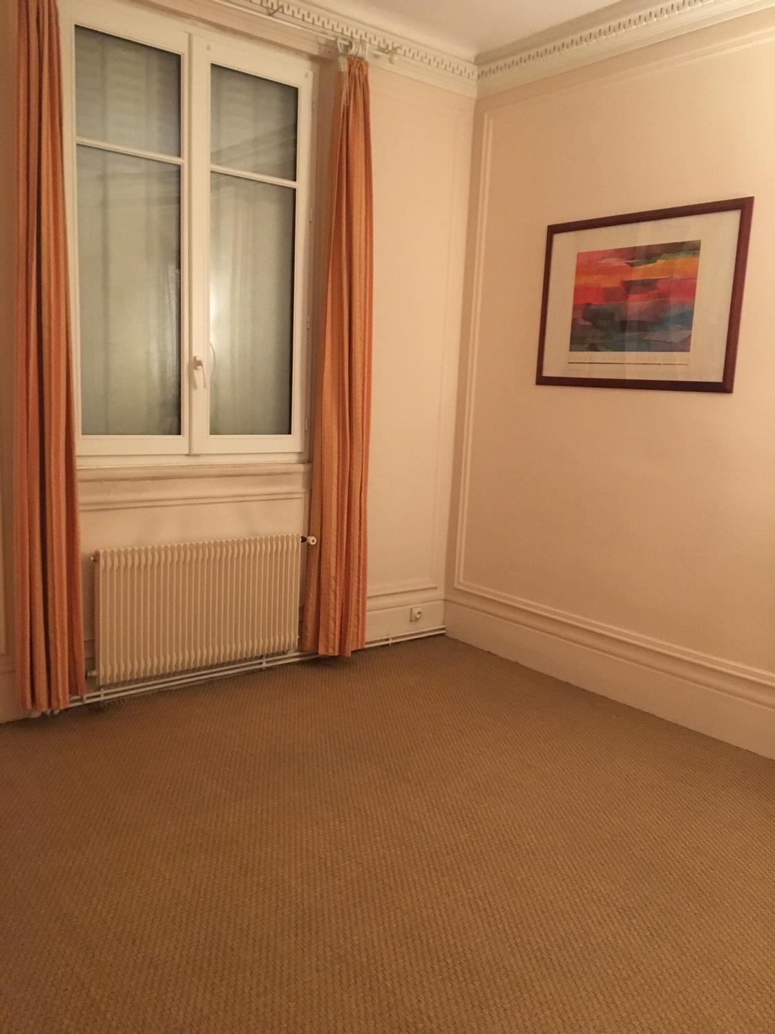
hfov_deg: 48.2
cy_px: 517
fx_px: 866
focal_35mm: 29
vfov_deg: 61.7
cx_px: 388
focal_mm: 4.15
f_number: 2.2
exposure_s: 1/17
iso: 320
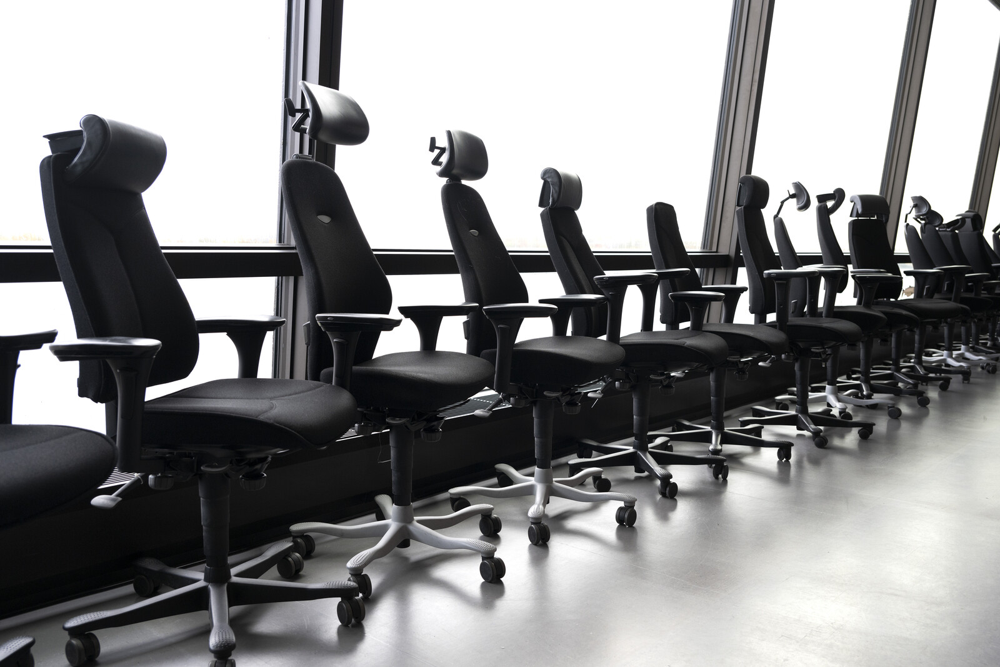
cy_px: 334
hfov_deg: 61.9
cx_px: 500
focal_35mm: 30
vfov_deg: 43.6
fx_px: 833
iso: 500
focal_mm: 30
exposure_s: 1/80
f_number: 4
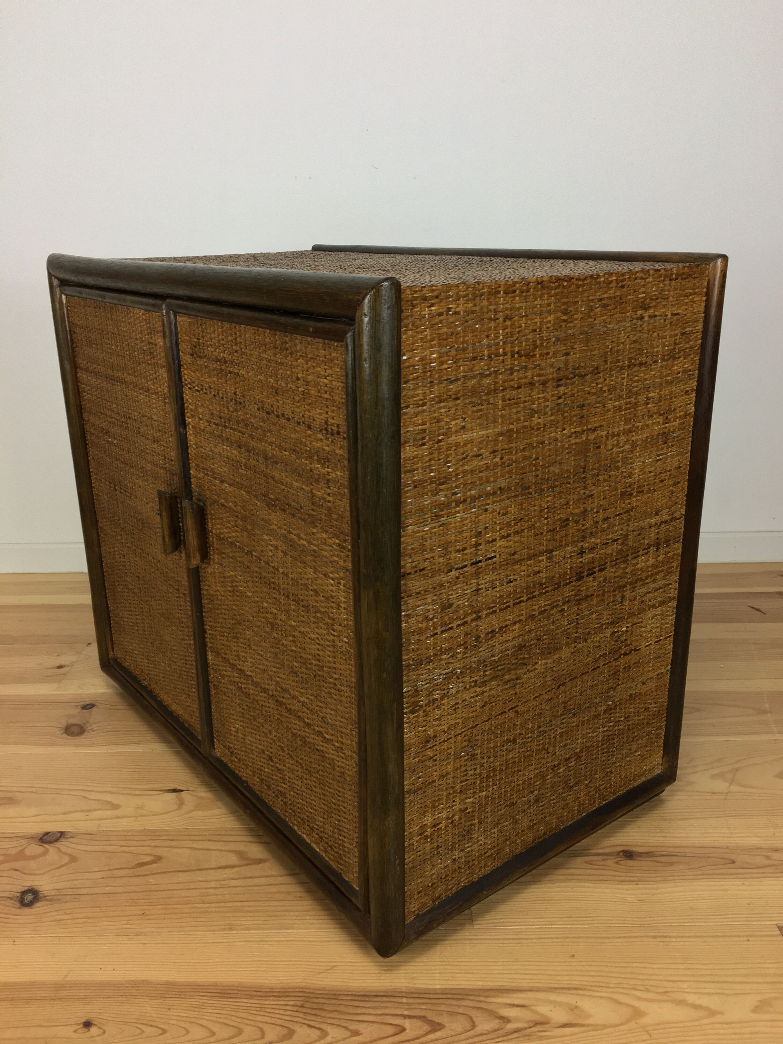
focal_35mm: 29
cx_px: 392
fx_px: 875
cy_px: 522
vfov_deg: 61.7
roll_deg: +0.8
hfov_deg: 48.2
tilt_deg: -19.7
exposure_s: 1/33
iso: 50
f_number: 2.2
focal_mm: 4.15
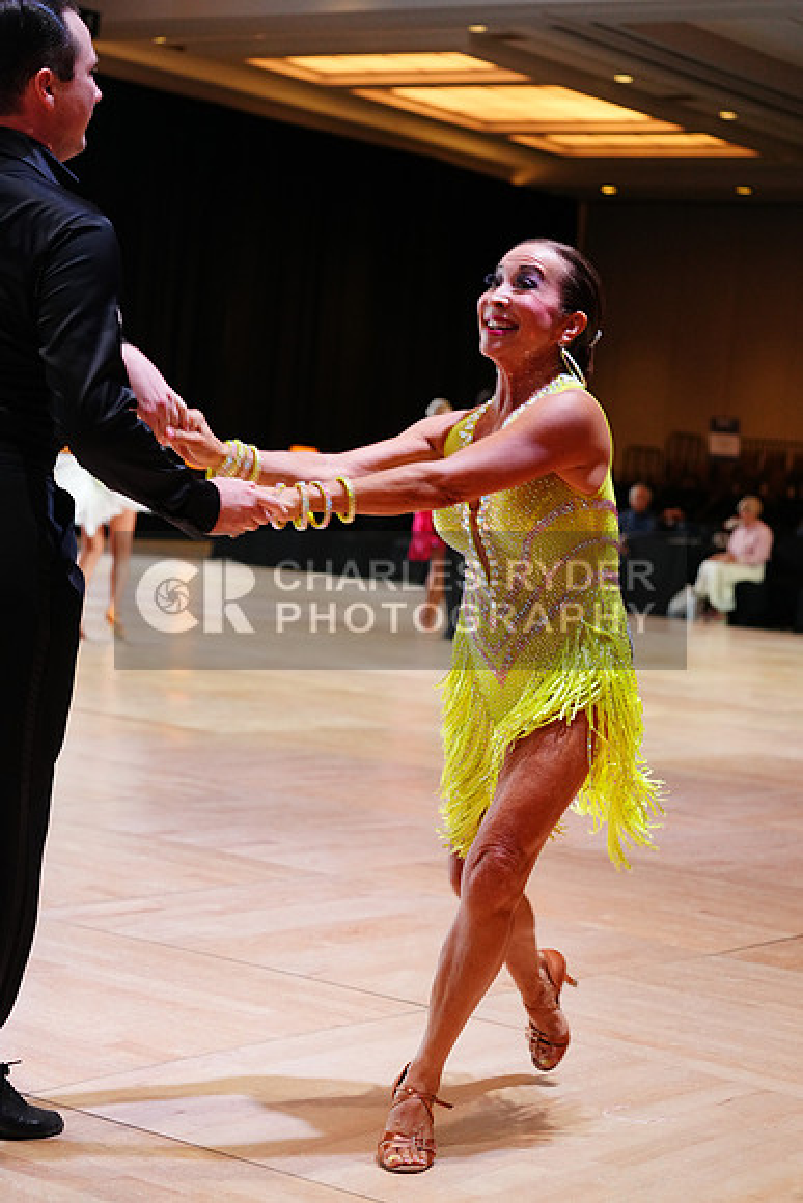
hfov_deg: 18.9
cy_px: 602
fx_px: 2407
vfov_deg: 28.1
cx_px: 402
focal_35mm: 72
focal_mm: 72
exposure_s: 1/250
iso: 2500
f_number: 4
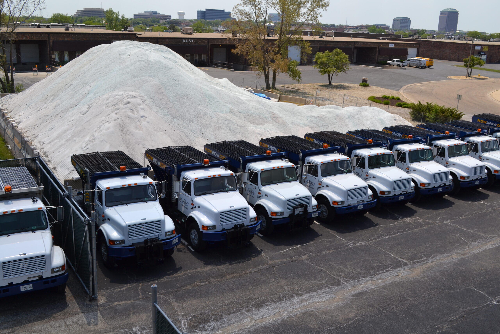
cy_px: 167
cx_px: 250
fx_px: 500
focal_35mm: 36
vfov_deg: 36.9
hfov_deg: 53.1
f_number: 8
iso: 100
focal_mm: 24
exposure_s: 1/250
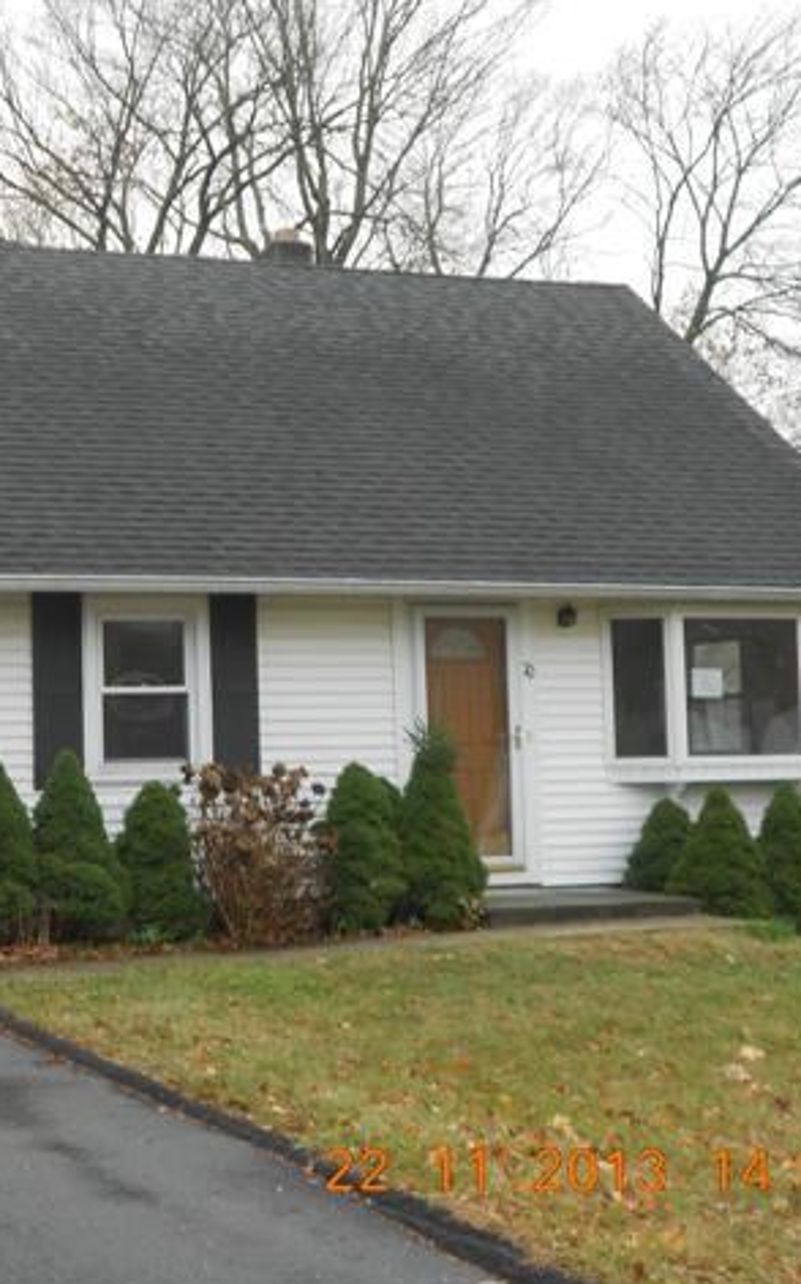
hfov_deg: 20.5
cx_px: 76
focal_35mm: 62
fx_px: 2168
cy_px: 646
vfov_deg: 33.0
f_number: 4.2
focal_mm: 7.7
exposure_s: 1/80
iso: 80
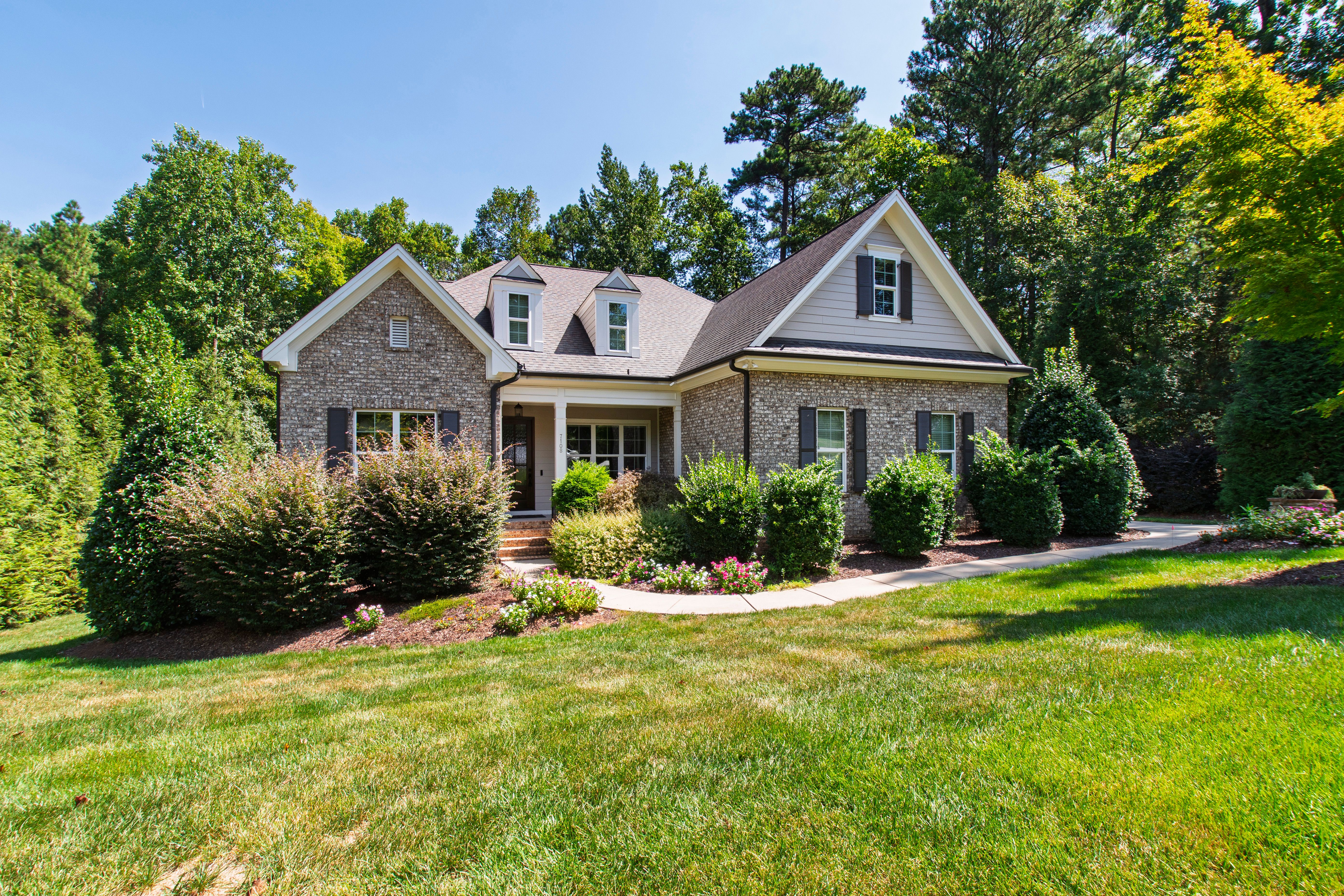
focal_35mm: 15
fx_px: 560
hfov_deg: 100.4
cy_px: 448
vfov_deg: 77.3
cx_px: 672
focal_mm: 10
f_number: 8
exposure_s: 1/100
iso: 100
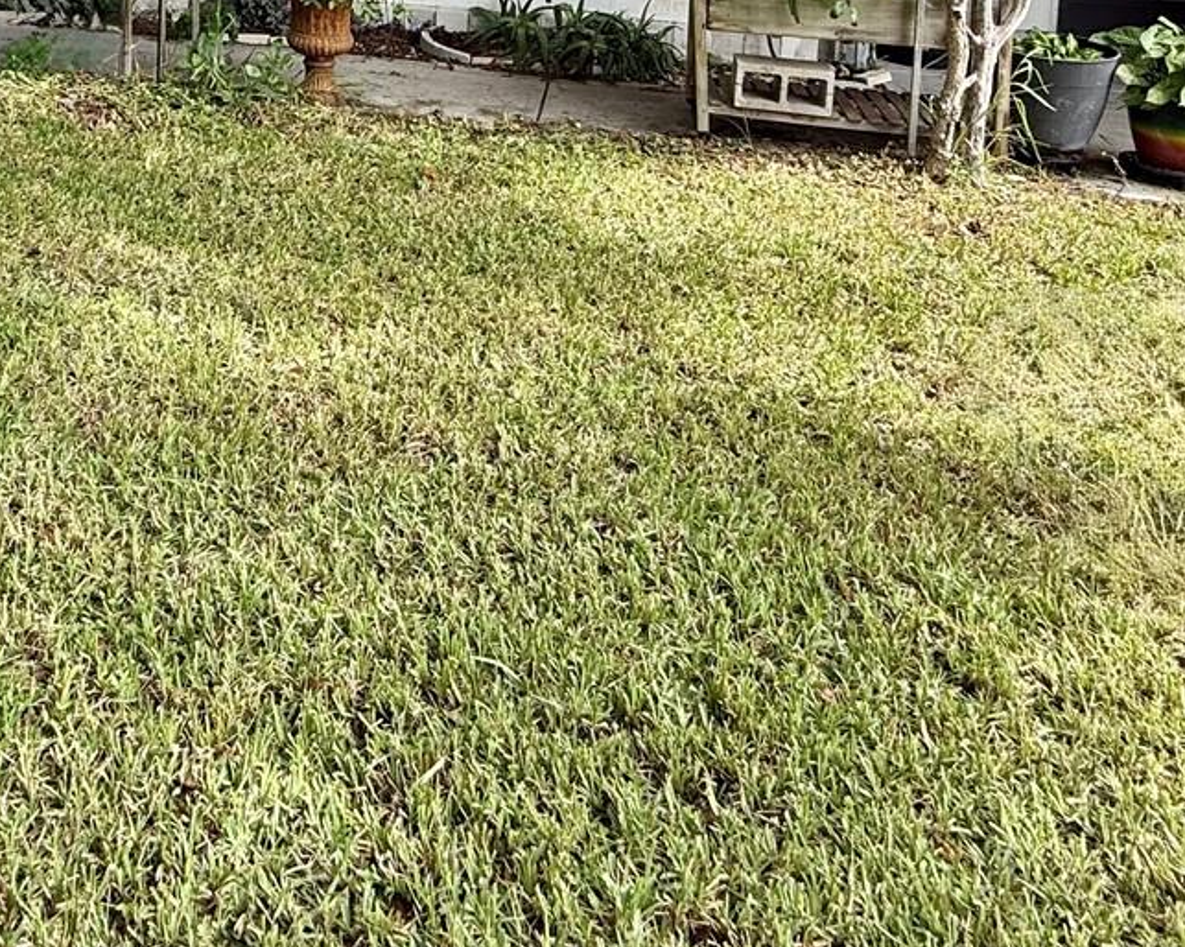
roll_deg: -1.0
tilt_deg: -3.6
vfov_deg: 35.4
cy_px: -151
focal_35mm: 34
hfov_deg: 50.7
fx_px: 1192
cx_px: 302
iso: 64
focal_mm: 2.22
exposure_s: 1/405
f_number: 2.2
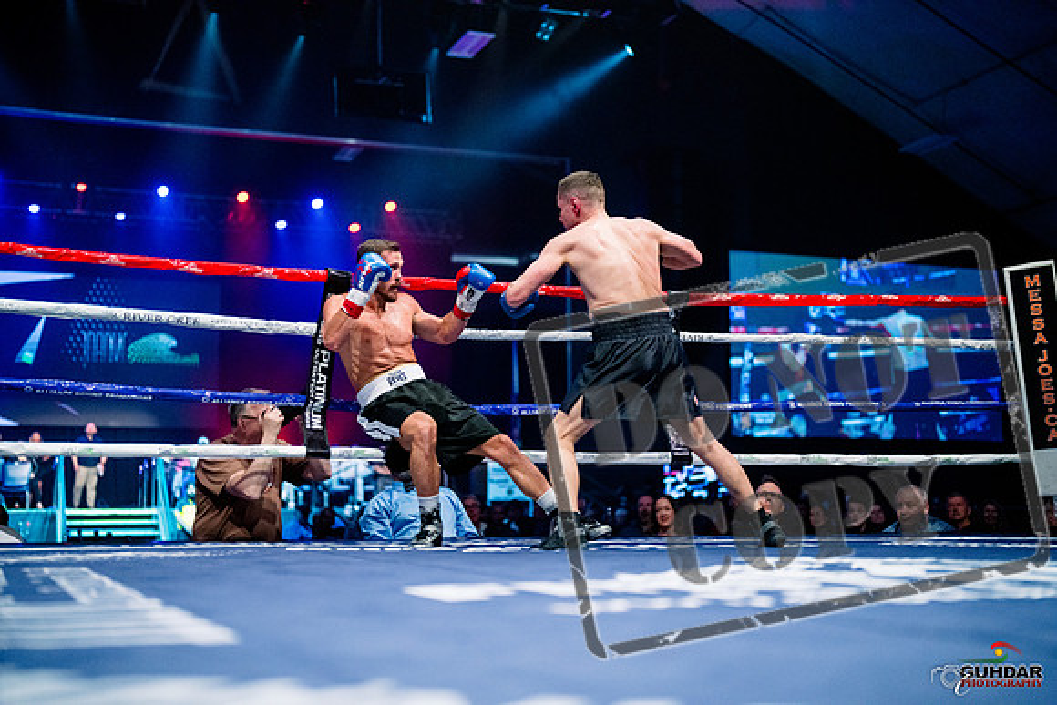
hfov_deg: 39.6
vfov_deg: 27.0
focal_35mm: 50
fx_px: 1468
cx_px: 528
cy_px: 352
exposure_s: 1/1600
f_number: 1.4
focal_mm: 50
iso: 6400
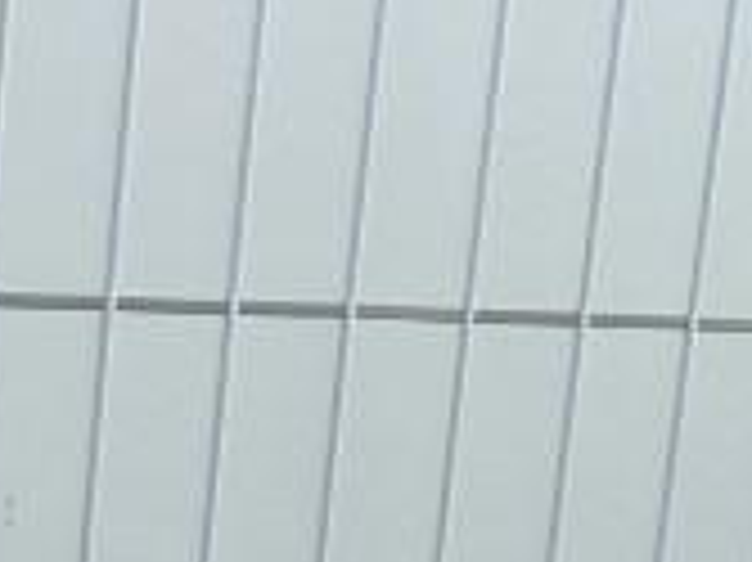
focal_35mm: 147
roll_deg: +0.6
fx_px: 3191
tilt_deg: -14.7
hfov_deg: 11.0
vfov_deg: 8.9
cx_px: -1148
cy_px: 1425
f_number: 1.78
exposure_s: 1/2660
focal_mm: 6.86
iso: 80
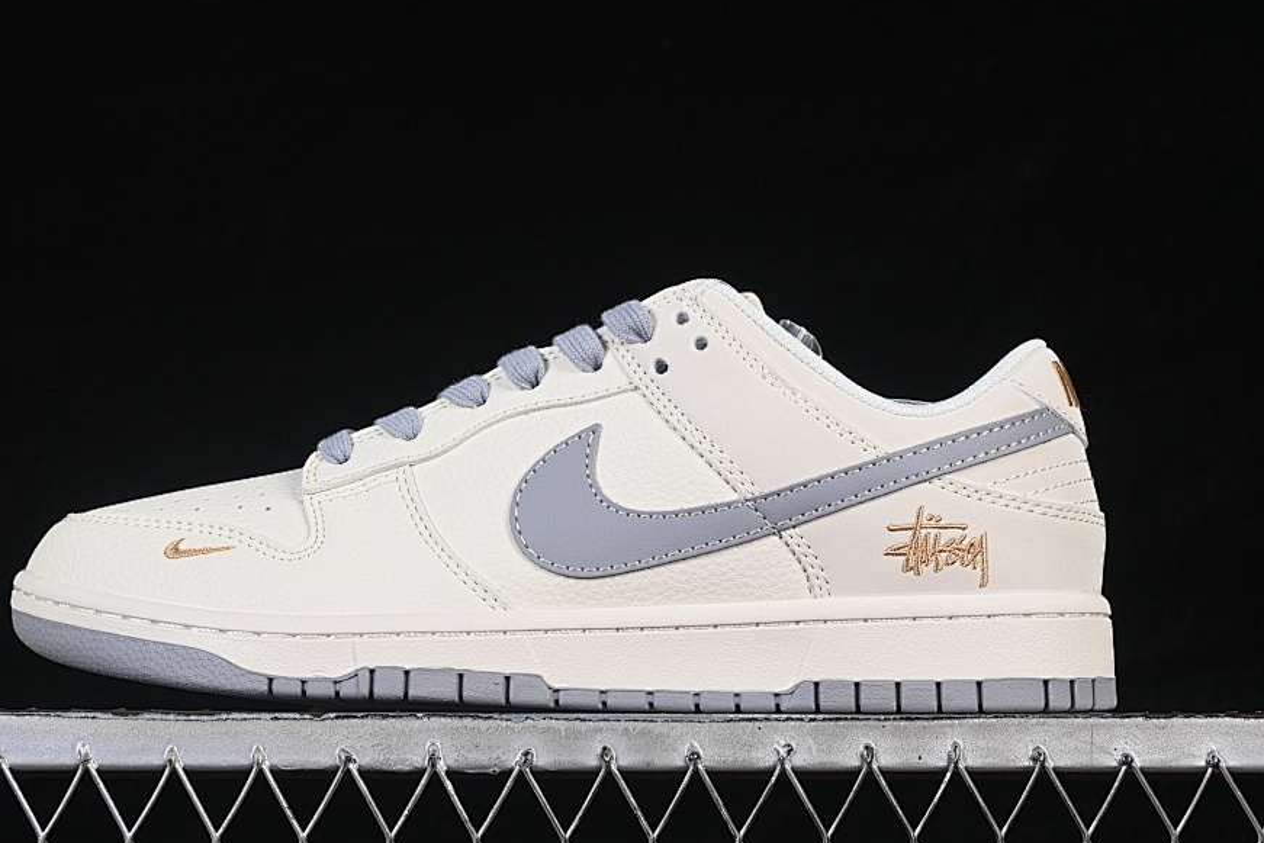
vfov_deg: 14.7
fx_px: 3266
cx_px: 575
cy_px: 386
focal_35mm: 93
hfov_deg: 21.9
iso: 160
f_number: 8
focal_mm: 50
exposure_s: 1/80
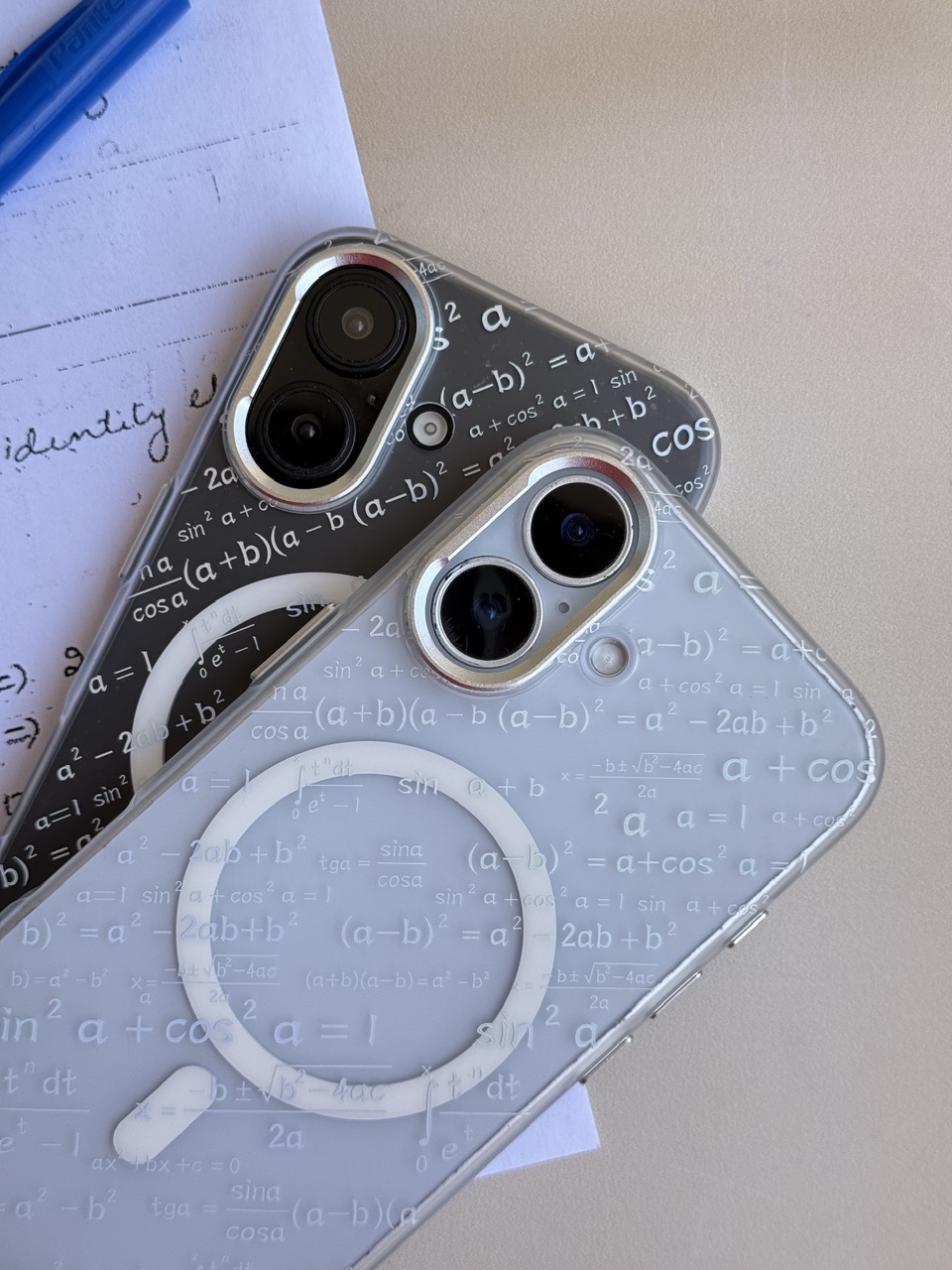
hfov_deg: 30.3
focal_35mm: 48
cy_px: 635
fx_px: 1760
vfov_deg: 39.7
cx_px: 476
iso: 80
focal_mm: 6.76
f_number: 1.78
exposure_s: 1/534
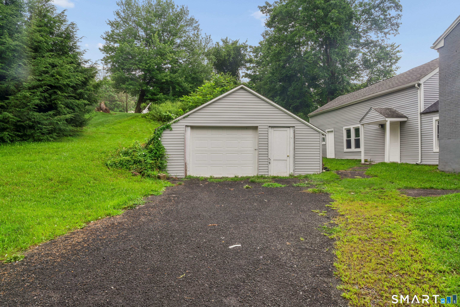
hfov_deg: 76.6
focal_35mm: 23
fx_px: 291
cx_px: 230
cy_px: 154
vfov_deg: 55.5
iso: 100
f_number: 22
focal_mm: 22.8
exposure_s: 1/1.25
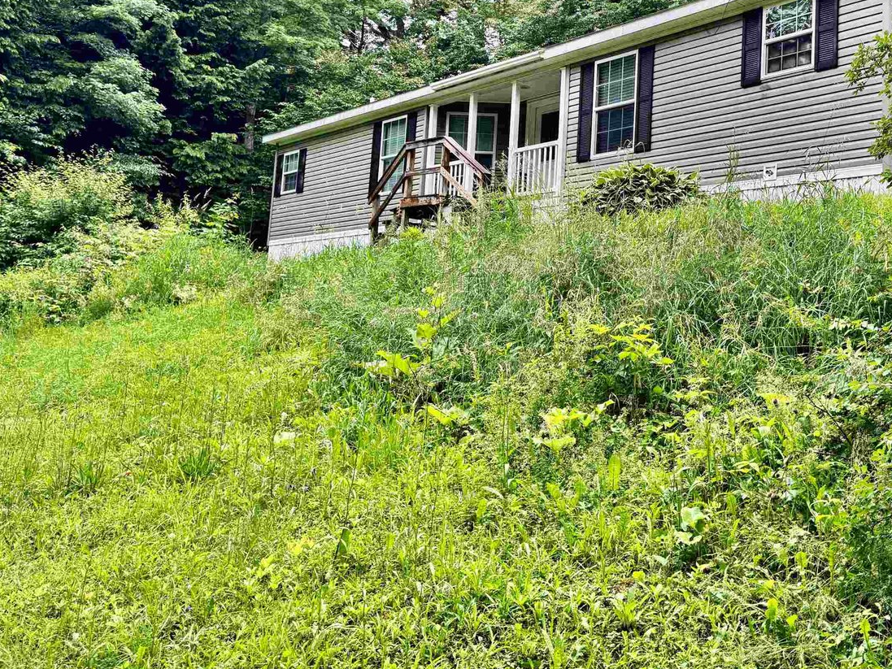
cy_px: 206
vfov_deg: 40.0
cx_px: 633
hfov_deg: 51.1
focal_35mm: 35
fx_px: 902
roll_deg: -1.9
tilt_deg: +9.2
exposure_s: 1/121
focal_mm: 6.76
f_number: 1.78
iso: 50
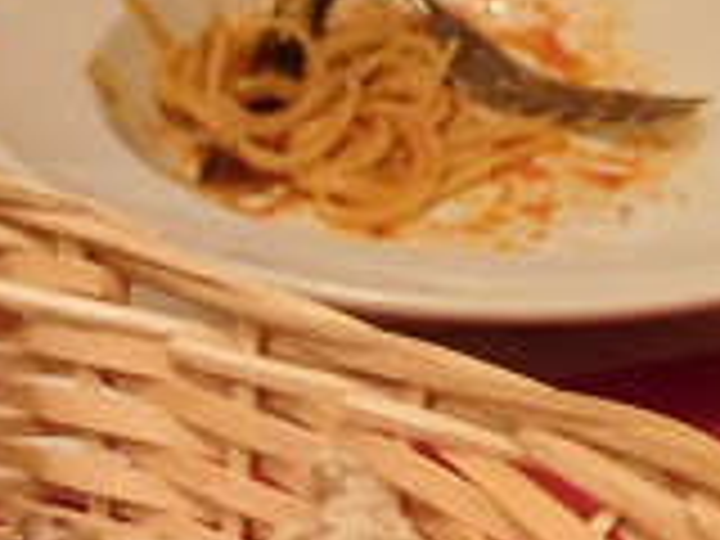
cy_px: 684
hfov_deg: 26.0
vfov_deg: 19.1
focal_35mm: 72
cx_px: 52
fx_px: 1498
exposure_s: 1/8
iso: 500
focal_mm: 4.5
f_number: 3.4
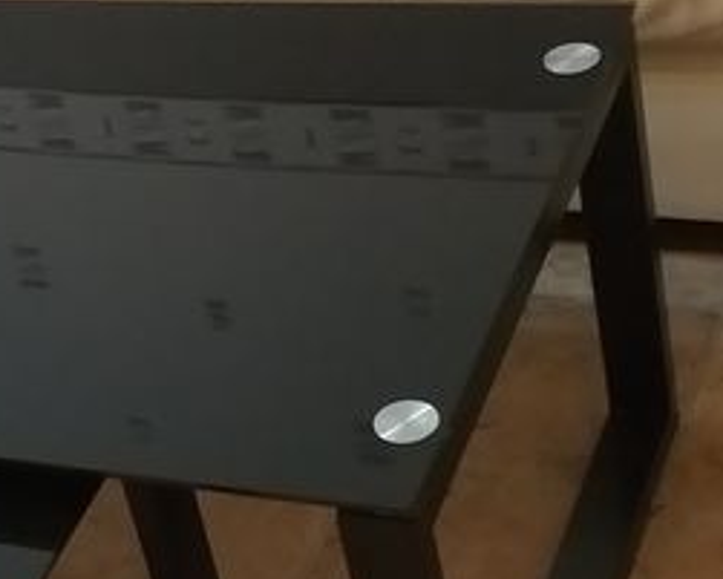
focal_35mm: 101
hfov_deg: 18.4
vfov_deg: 15.3
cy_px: 314
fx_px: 2162
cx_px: -29
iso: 400
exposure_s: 1/25
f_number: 1.7
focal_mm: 3.93
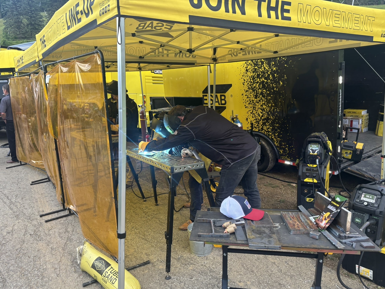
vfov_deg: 51.3
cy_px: 150
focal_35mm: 27
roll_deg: -0.9
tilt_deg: -12.8
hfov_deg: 65.3
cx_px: 190
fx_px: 300
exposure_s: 1/121
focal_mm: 5.96
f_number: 1.6
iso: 100
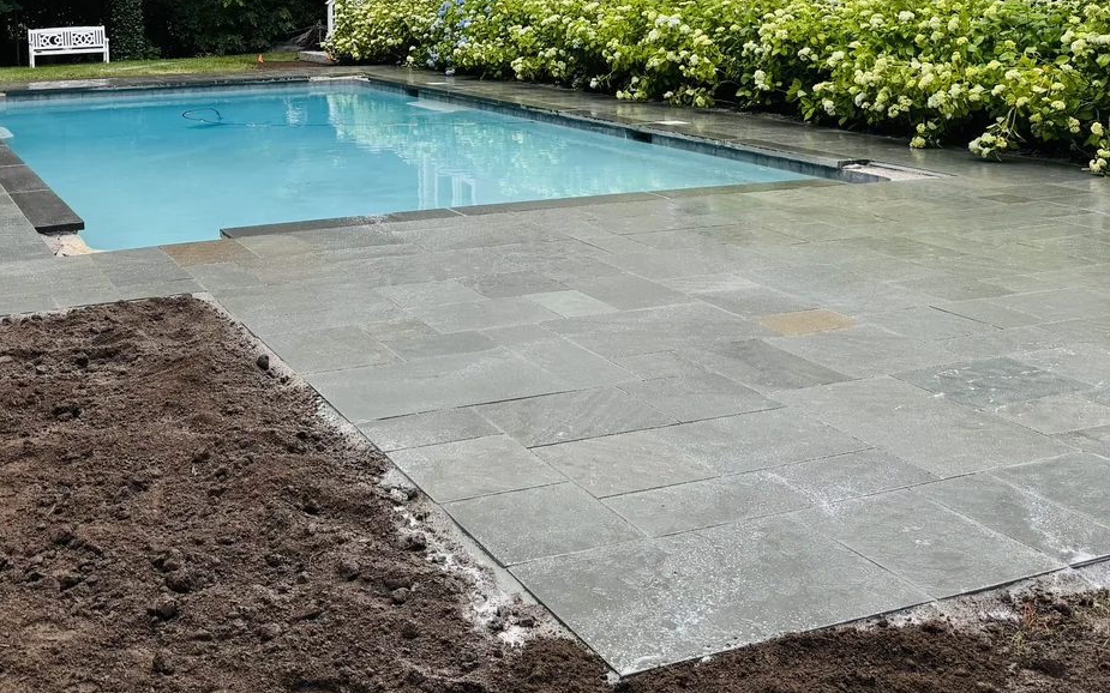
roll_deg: +0.3
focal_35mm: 44
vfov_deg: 27.5
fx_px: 1331
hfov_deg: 44.9
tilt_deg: -1.8
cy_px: -5
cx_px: 426
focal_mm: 6.76
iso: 80
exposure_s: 1/1339
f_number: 1.78
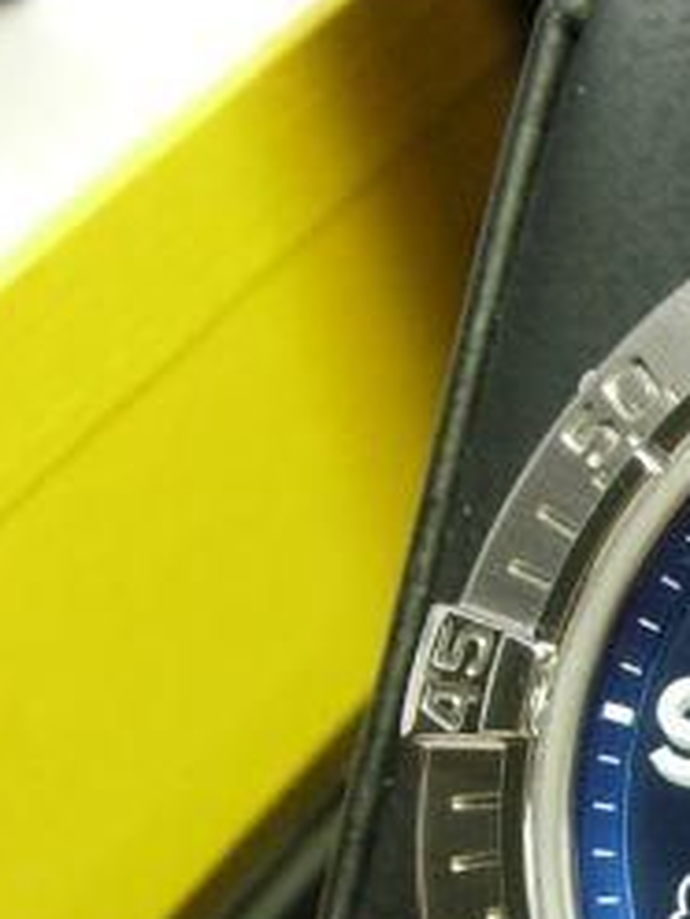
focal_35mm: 124
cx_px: 1083
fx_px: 3296
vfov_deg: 15.7
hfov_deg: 11.4
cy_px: 849
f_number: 7.7
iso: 200
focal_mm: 10.1
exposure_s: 1/3.1
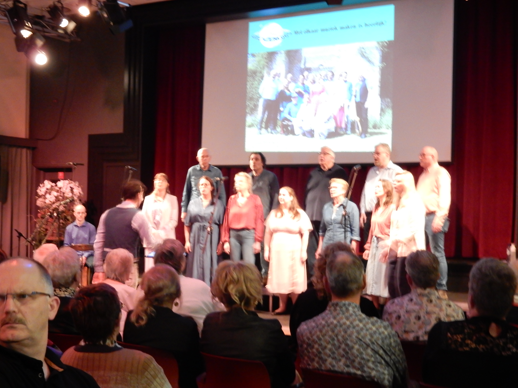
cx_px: 257
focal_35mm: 52
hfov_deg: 36.8
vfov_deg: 28.0
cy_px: 196
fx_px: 778
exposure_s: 1/2.5
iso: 800
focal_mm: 9
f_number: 4.5
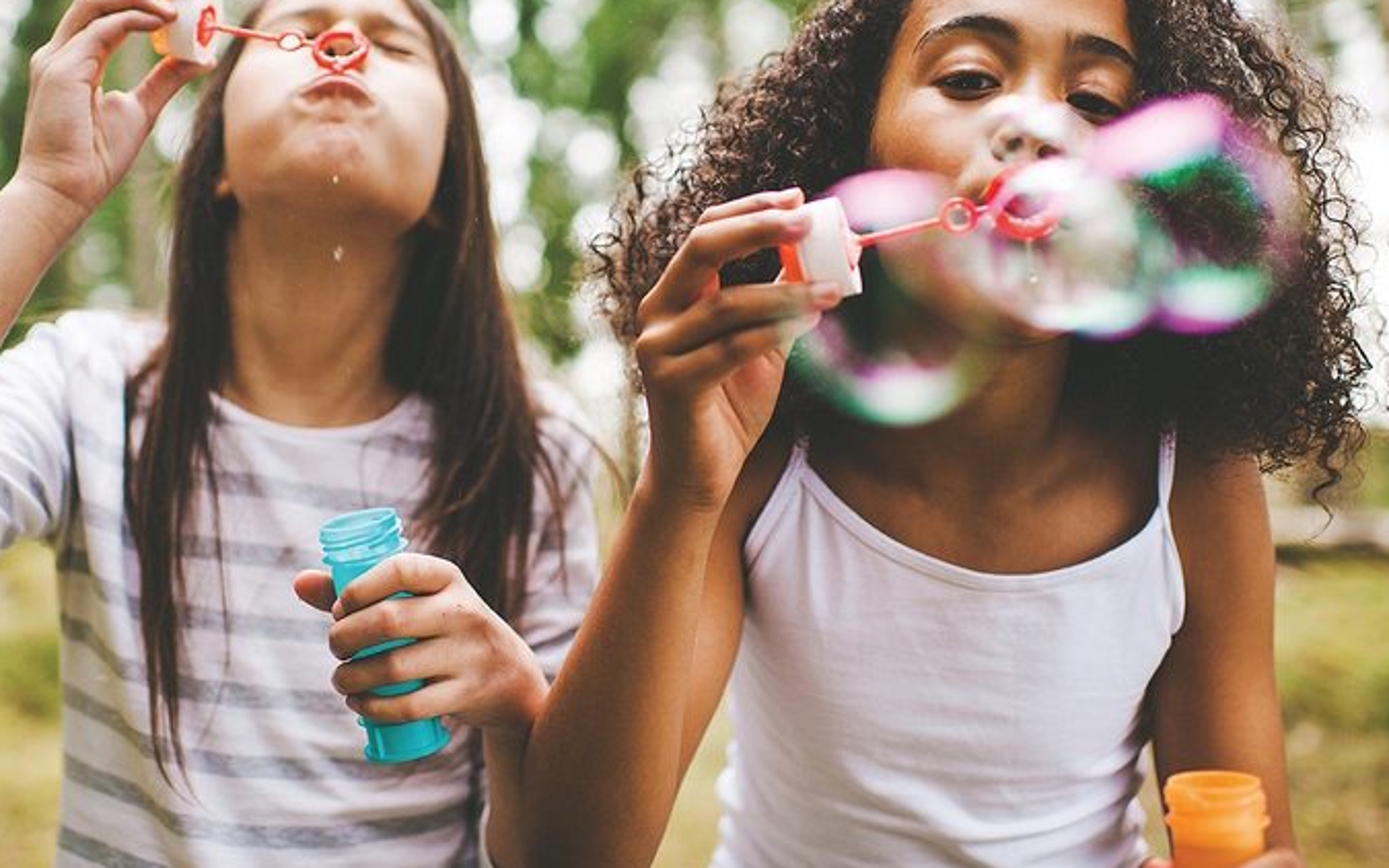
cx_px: 543
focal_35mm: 47
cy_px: 268
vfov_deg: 27.2
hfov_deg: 42.4
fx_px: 1779
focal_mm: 35
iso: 200
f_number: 2
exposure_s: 1/400
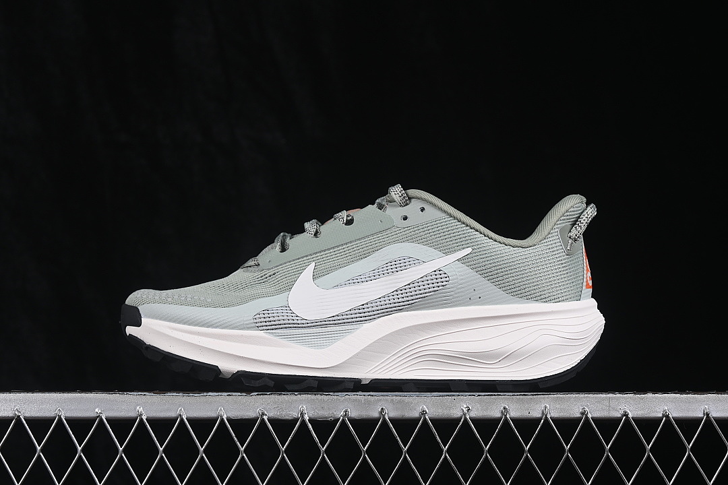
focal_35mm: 75
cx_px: 364
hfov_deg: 27.0
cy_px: 242
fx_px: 1517
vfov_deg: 18.2
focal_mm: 50
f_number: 8
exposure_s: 1/80
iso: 160
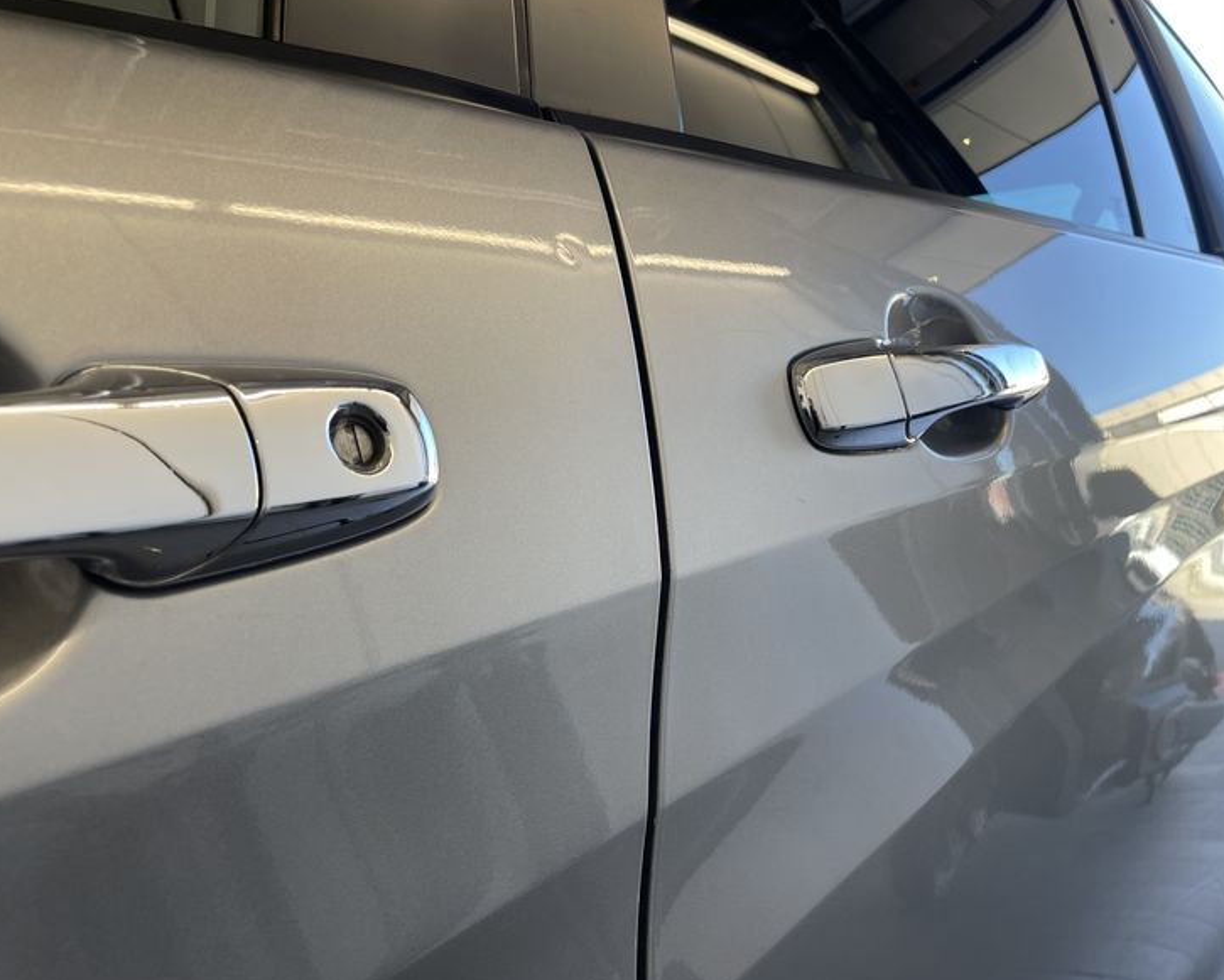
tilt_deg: -2.3
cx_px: 663
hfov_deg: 62.1
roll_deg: -0.8
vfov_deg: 51.5
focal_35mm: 28
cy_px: 483
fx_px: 1014
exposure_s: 1/100
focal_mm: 4.2
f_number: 1.6
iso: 32
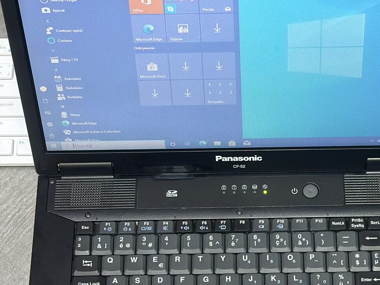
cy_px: 196
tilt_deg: -63.3
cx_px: 258
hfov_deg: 19.2
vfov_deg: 14.5
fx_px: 1120
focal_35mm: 102
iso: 125
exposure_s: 1/50
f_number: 1.78
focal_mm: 6.86
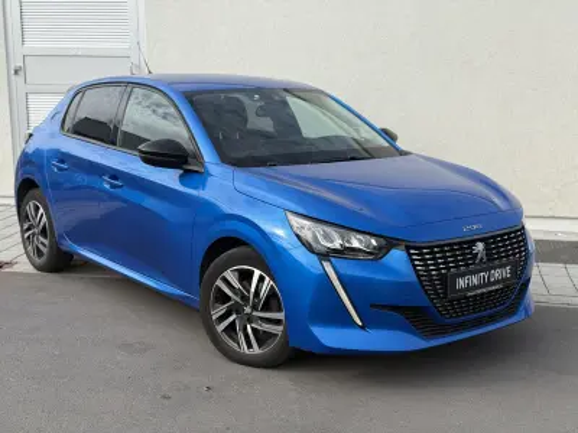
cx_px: 289
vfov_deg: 30.3
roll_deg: -0.5
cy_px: 216
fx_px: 801
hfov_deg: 39.7
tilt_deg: -10.6
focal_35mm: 48
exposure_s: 1/2667
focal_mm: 6.76
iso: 64
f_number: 1.78
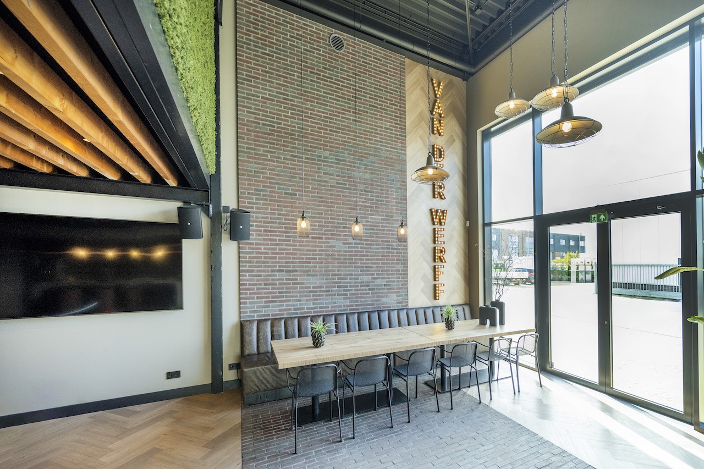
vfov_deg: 81.2
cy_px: 234
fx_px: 274
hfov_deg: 104.3
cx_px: 352
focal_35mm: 14
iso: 400
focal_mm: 14
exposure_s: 1/160
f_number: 4
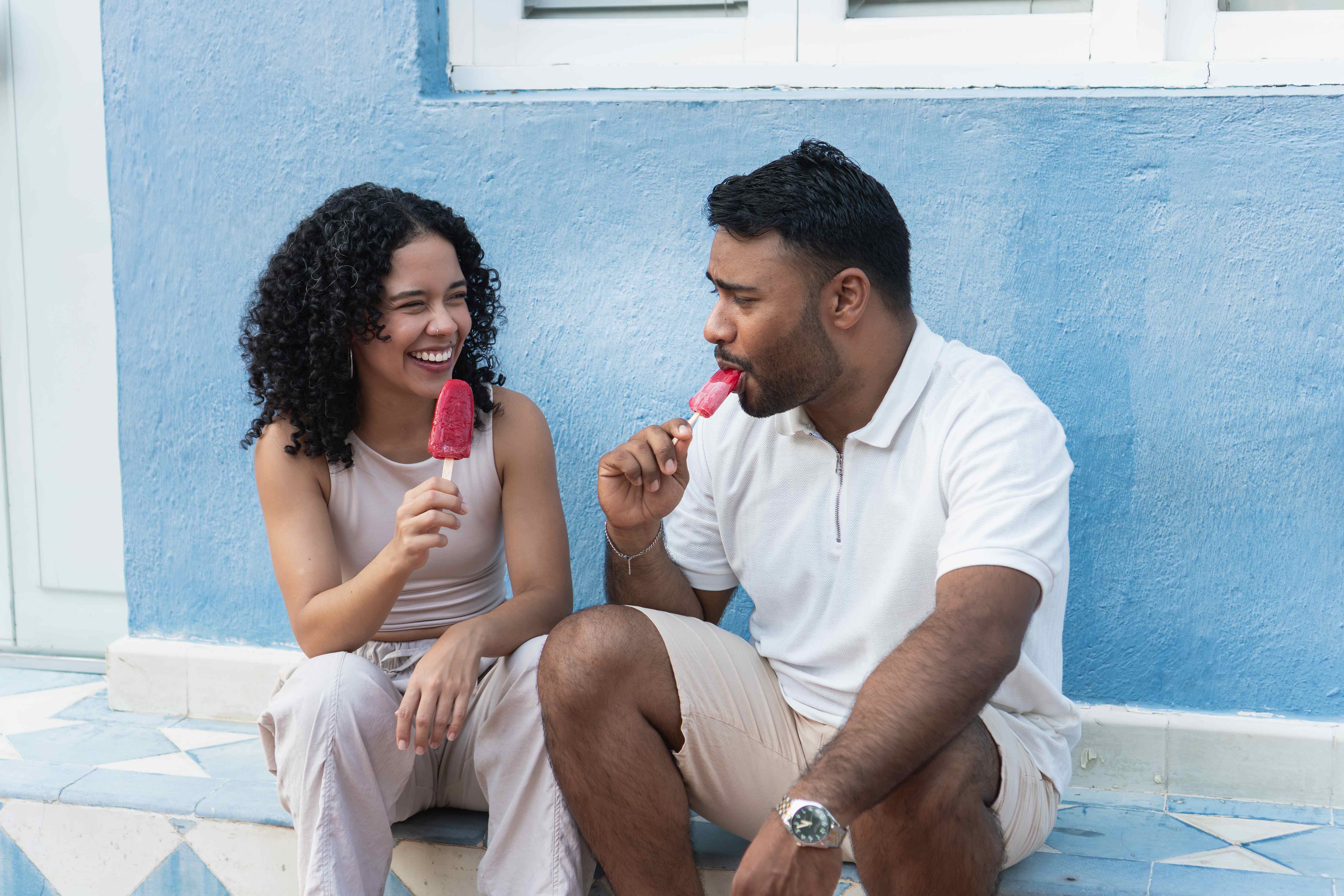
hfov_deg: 37.9
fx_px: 1960
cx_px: 672
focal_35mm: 52
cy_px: 448
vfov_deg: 25.8
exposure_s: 1/320
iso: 200
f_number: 3.2
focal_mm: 35
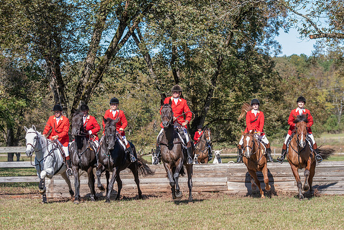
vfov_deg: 11.2
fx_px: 1171
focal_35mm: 123
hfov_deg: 16.7
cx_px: 172
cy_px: 122
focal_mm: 98
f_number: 4
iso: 280
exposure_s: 1/400
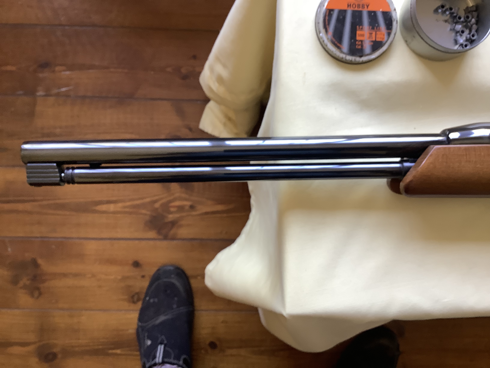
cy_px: 184
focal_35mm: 31
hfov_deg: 58.4
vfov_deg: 45.4
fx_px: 439
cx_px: 245
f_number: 2.4
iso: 125
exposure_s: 1/50
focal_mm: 3.3
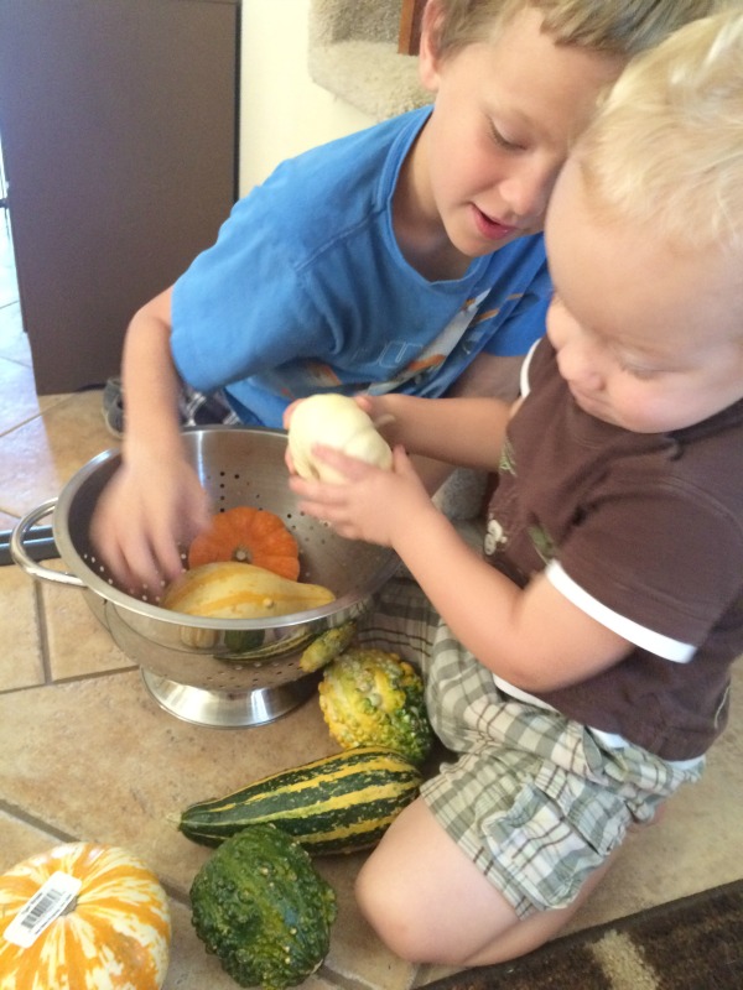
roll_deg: -5.9
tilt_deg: -32.3
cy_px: 495
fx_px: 830
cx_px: 372
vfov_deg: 61.7
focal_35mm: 29
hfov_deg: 48.2
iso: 320
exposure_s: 1/15
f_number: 2.2
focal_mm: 4.15
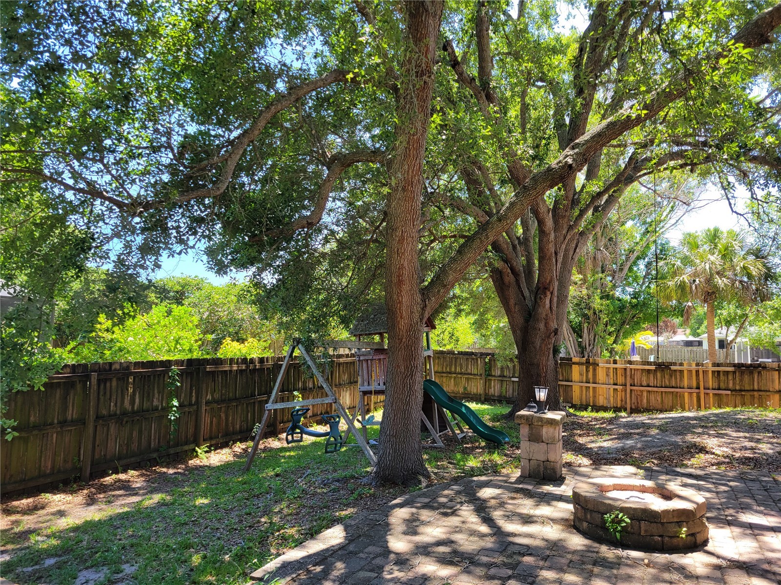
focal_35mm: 26
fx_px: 587
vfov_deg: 53.1
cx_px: 390
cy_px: 292
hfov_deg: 67.3
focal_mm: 5.4
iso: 40
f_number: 1.8
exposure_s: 1/294
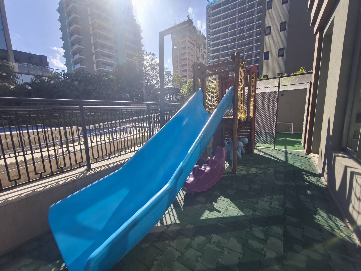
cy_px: 136
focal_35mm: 15
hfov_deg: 98.2
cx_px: 180
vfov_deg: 81.7
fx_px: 156
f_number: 2.2
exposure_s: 1/296
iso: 50
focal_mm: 1.91
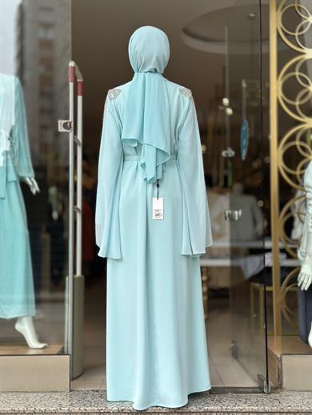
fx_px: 577
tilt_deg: +4.0
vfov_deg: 39.7
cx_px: 156
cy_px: 208
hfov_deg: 30.3
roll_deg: -0.8
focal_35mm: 48
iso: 80
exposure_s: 1/1497
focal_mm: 6.86
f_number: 1.78
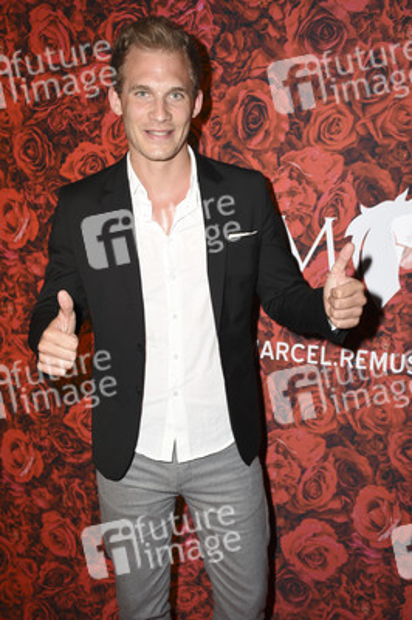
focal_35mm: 39
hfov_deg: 34.2
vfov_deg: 49.6
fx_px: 671
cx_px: 206
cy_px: 310
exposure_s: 1/160
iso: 125
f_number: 4.5
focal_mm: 26
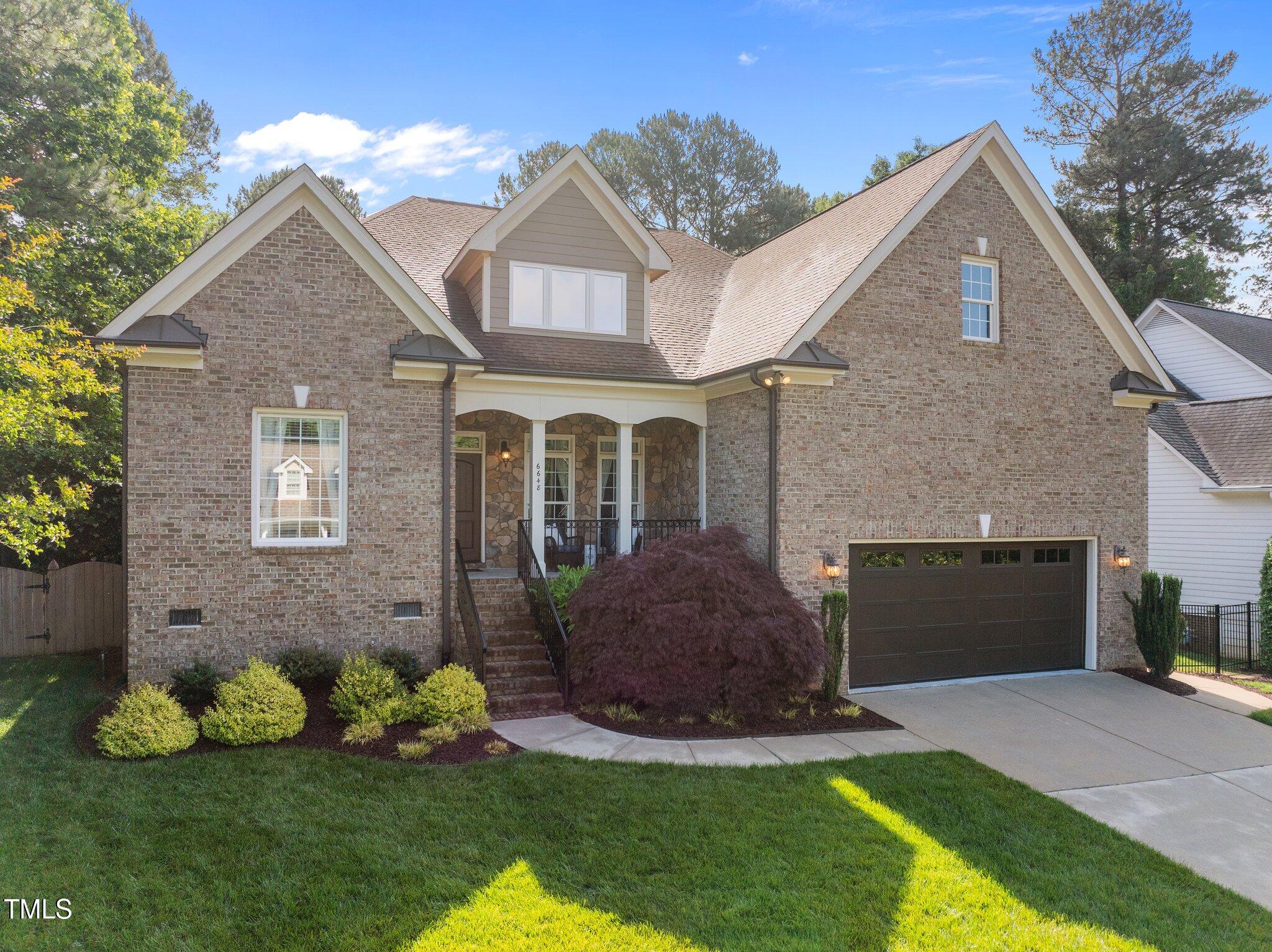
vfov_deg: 56.8
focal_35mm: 24
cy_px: 476
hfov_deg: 71.6
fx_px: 881
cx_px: 636
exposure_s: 1/1250
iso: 410
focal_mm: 12.29
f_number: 2.8
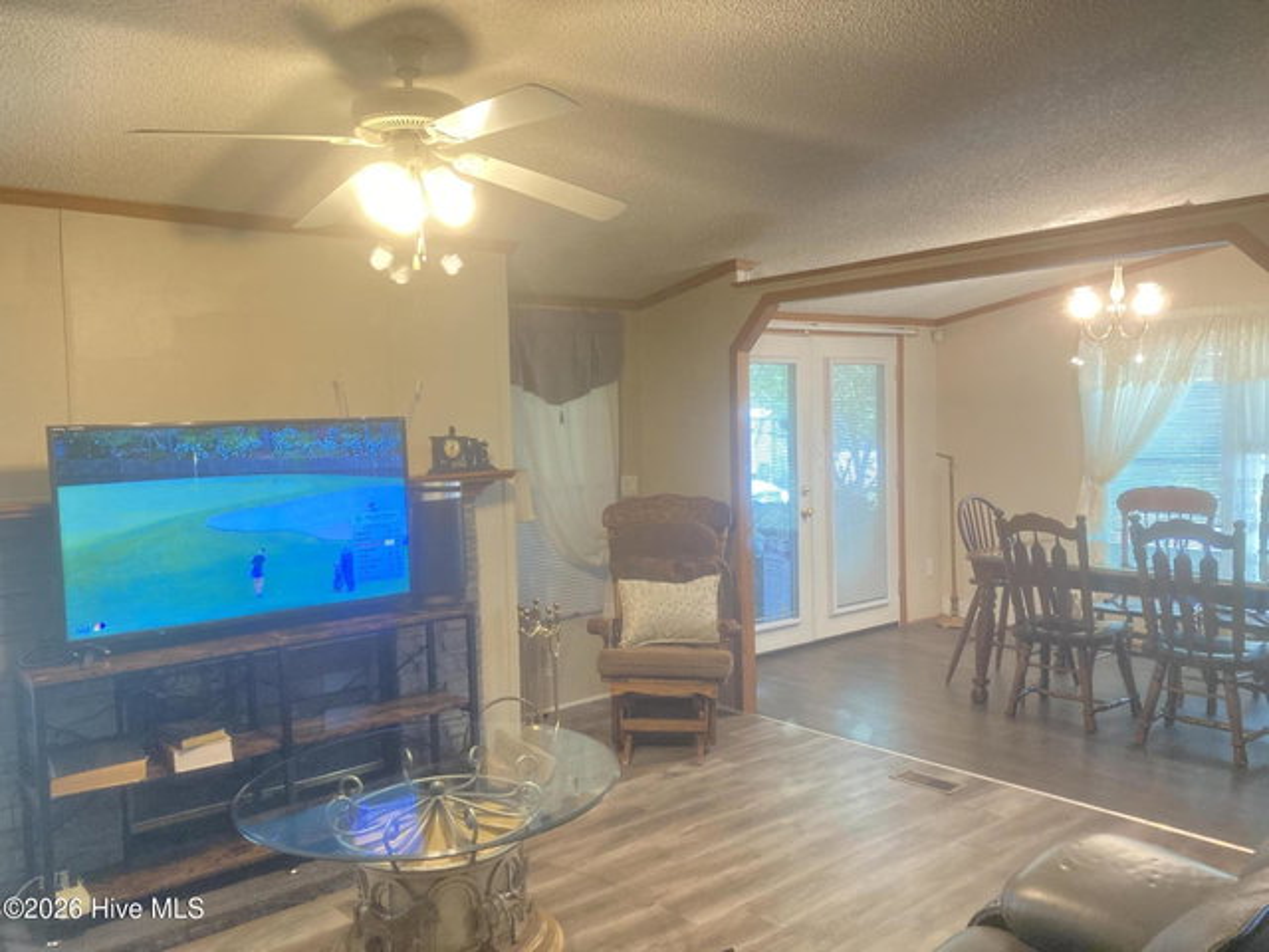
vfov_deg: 49.7
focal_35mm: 28
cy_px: 476
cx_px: 634
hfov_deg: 63.4
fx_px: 1026
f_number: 1.8
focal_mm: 3.99
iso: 250
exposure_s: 1/40
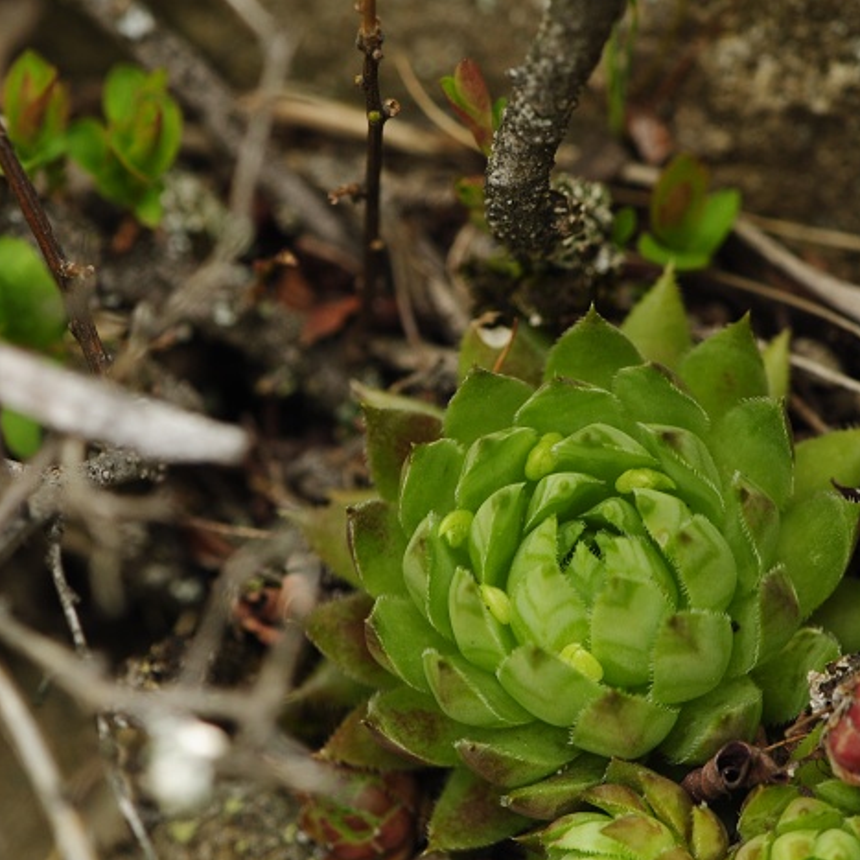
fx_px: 5220
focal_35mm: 186
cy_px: 433
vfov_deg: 9.4
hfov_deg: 9.4
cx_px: 366
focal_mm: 85
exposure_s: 1/125
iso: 200
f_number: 5.6
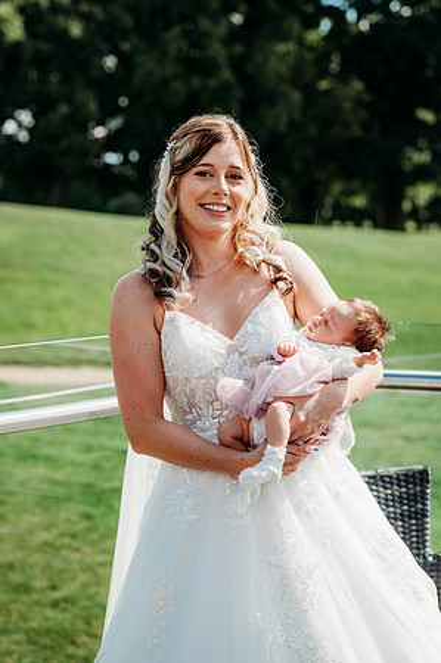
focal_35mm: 85
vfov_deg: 23.9
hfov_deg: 16.0
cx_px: 220
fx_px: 1565
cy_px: 332
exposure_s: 1/800
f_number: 4
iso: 100
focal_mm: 85
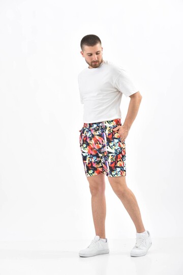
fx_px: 534
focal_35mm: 70
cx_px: 92
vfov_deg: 28.8
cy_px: 138
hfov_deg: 19.5
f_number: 7.1
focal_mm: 70
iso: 100
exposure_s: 1/160
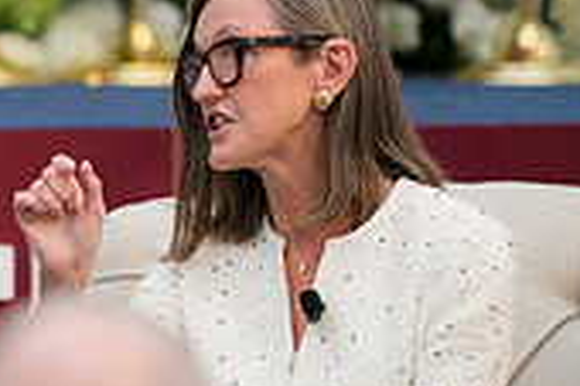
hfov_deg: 4.0
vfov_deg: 2.7
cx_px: -27
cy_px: 138
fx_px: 8241
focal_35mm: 512
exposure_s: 1/320
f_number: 2.8
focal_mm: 150
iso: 220
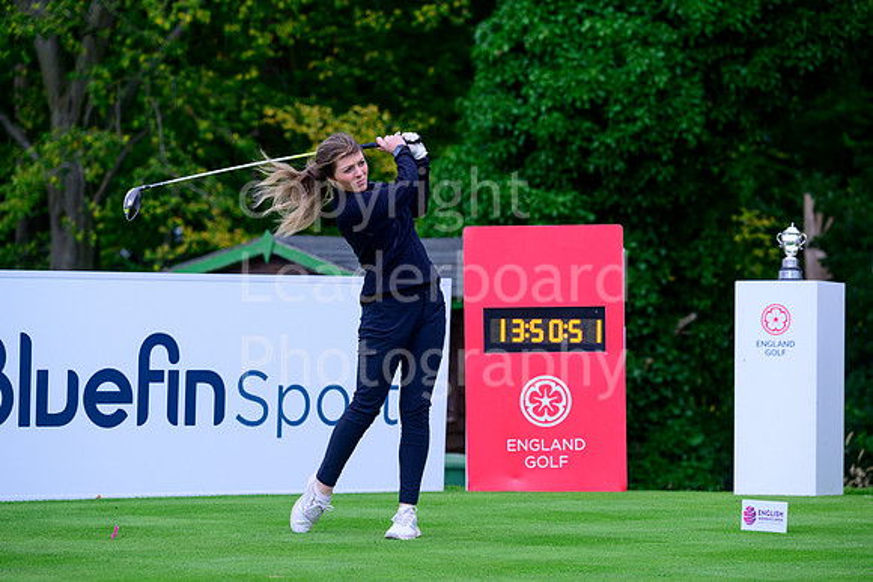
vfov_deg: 7.4
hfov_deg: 11.1
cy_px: 291
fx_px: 4487
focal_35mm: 185
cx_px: 436
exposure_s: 1/1250
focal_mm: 185
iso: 1600
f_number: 6.3
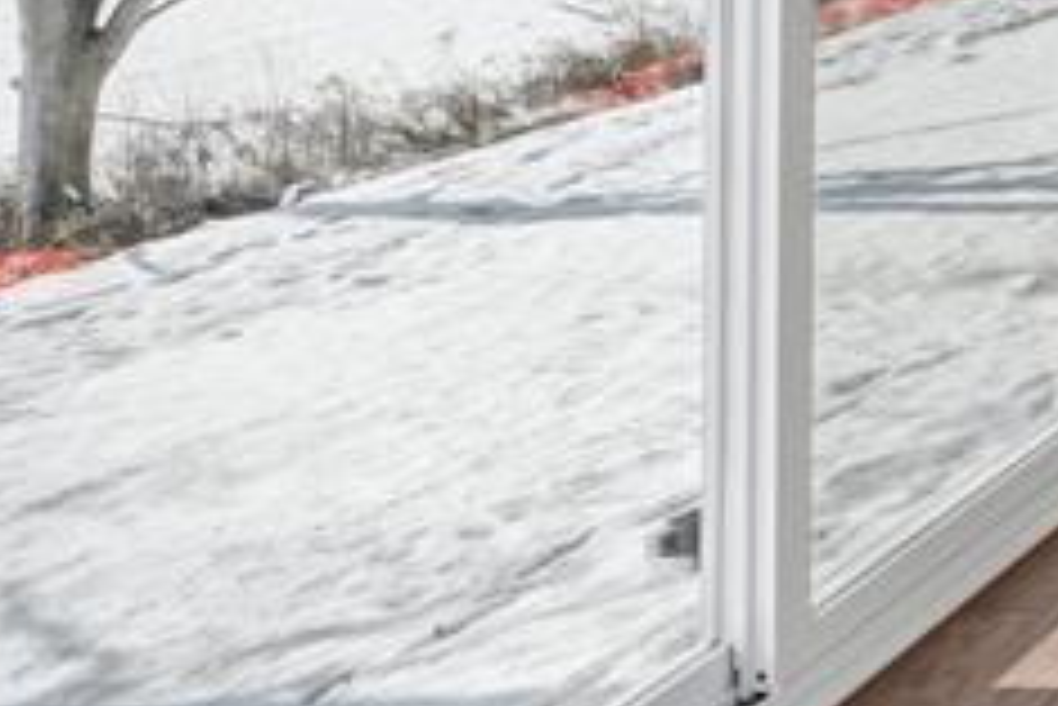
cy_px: -313
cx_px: 2188
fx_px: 1794
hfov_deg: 18.4
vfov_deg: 19.7
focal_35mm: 61
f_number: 9
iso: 100
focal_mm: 14
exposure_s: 1/20
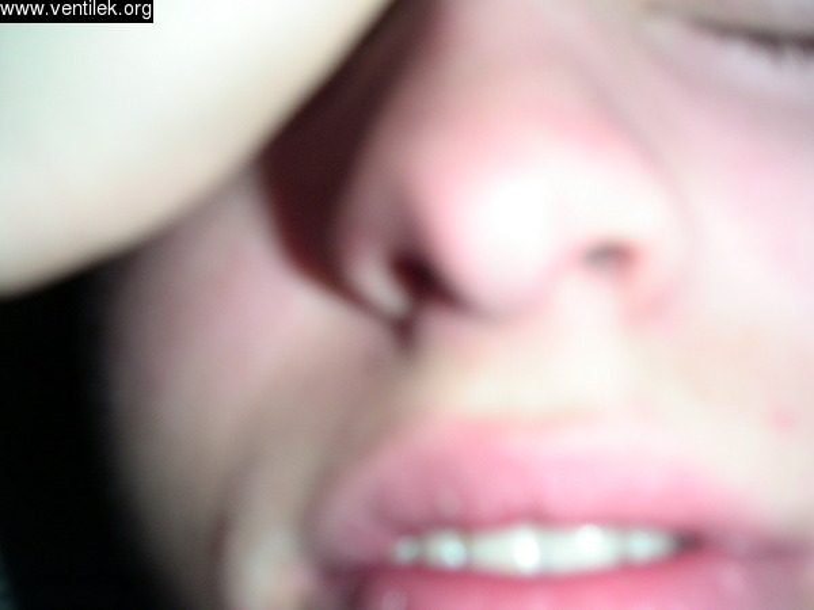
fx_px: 1129
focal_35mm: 48
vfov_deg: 30.3
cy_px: 305
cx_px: 407
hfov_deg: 39.7
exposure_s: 1/50
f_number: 2.9
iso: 160
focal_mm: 7.5
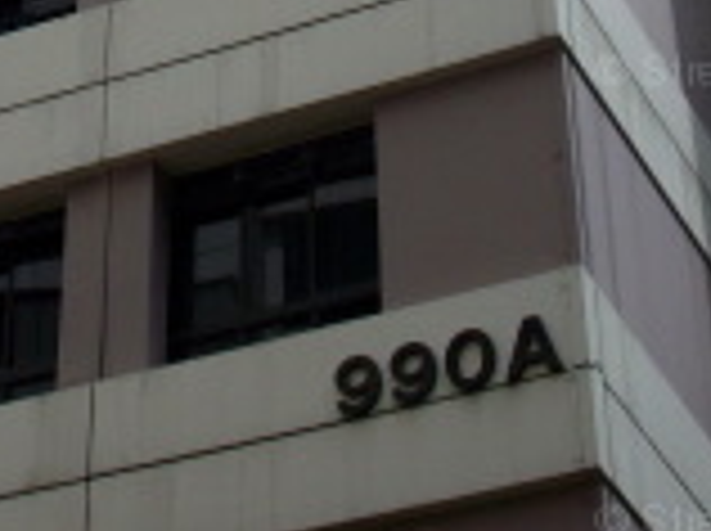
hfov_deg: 15.1
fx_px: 2646
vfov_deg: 10.8
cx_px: 32
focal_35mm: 129
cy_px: -374
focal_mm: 6.2
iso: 80
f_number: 5.6
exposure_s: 1/500
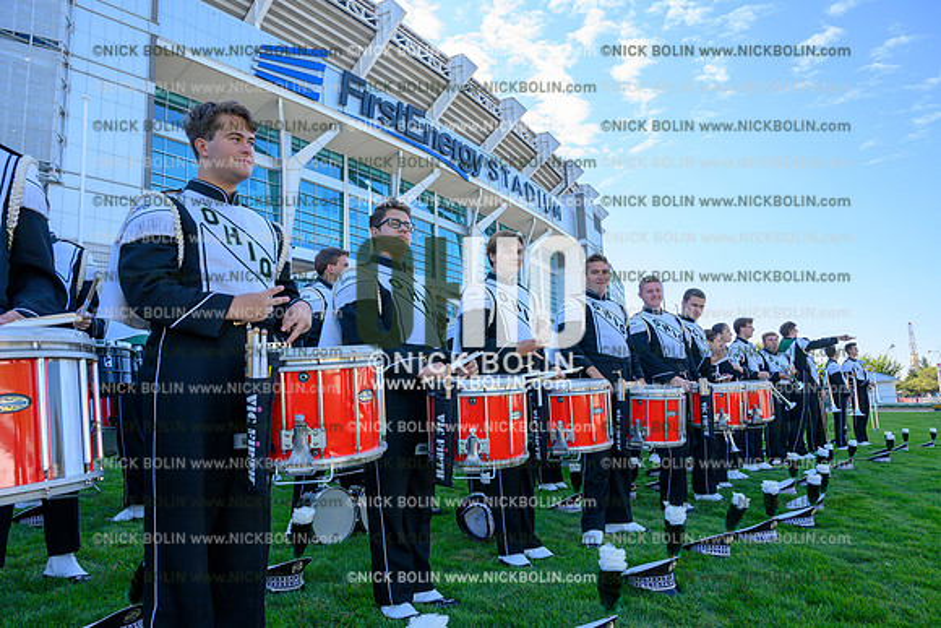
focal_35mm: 24
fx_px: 627
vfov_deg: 53.2
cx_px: 470
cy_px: 314
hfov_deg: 73.7
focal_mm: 24
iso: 800
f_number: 8
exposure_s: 1/640
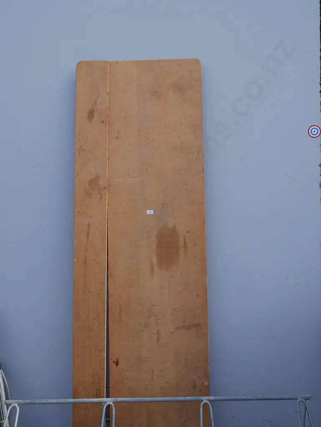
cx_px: 160
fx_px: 395
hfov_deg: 44.2
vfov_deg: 56.8
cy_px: 214
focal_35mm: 32
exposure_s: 1/250
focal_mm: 16
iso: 200
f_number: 6.3
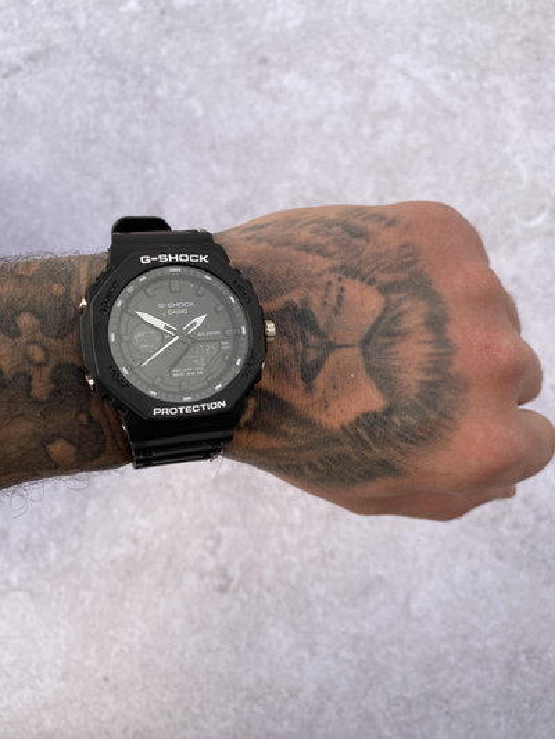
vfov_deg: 69.4
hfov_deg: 54.9
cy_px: 370
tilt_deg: -74.4
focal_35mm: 25
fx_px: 534
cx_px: 278
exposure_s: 1/702
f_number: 1.8
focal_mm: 4.25
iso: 32
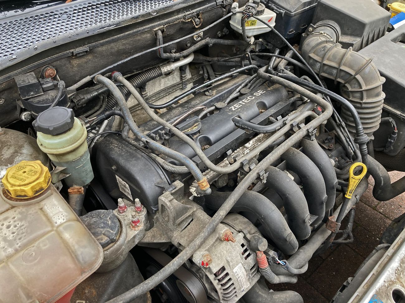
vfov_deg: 49.7
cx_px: 202
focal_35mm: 28
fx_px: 328
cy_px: 152
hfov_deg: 63.4
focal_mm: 3.99
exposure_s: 1/89
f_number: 1.8
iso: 80
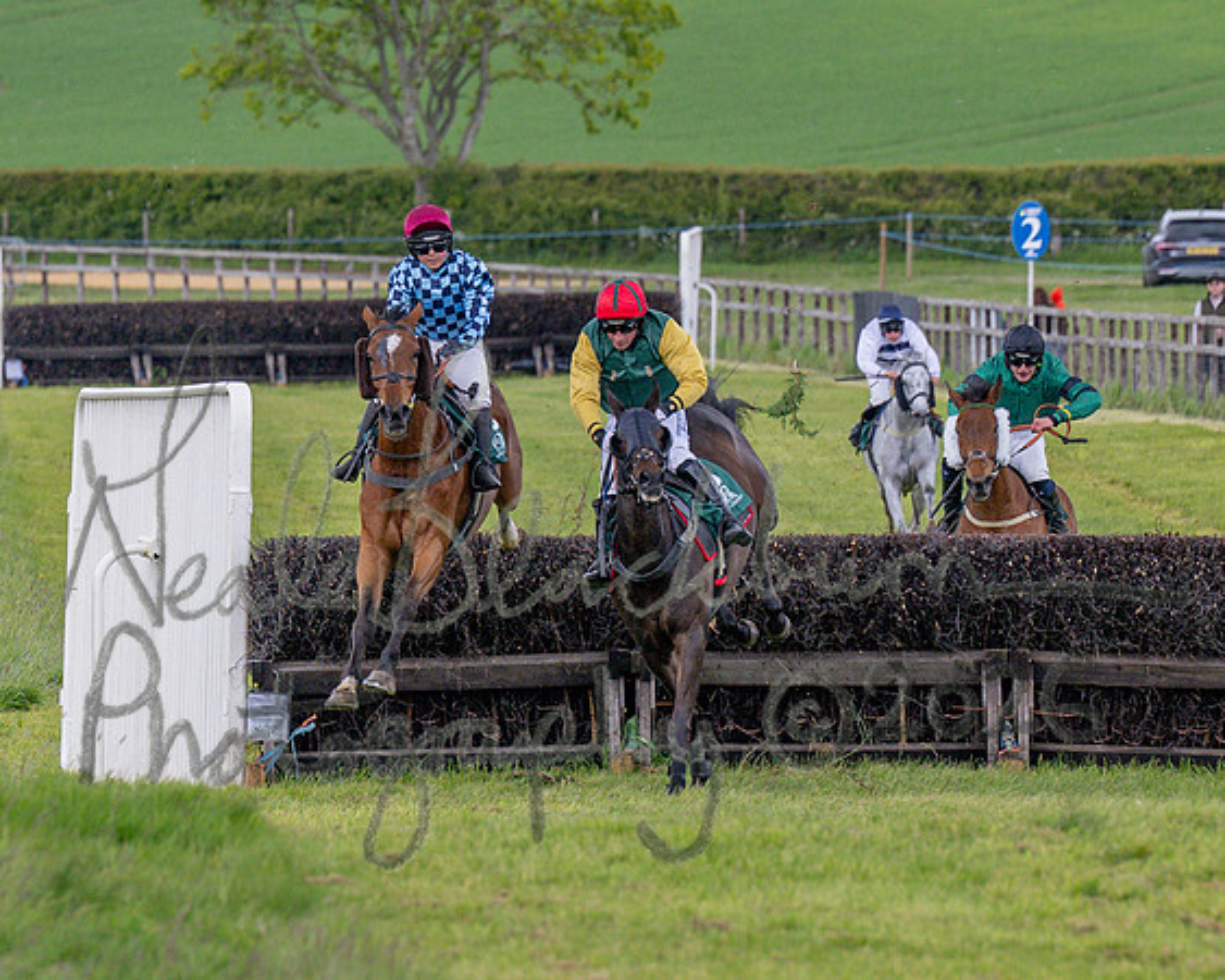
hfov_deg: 3.3
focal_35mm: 587
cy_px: 549
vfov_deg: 2.6
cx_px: 126
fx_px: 21287
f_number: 4
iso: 400
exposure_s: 1/1600
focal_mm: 175
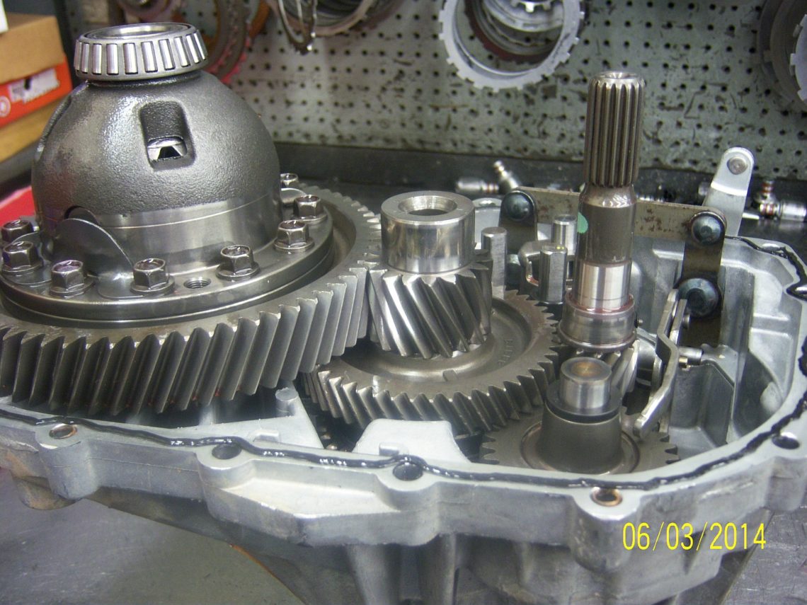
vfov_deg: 39.7
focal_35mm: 36
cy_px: 302
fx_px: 839
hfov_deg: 51.4
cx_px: 404
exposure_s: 1/13
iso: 160
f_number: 2.8
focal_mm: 7.5
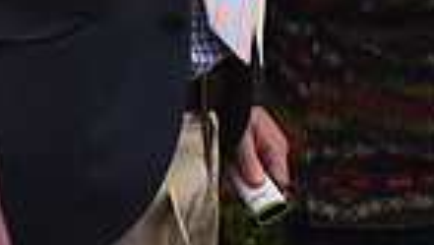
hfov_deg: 10.4
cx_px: 363
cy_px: -267
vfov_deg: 5.7
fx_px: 2384
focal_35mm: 207
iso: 800
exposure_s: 1/320
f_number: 6.3
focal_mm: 50
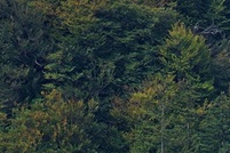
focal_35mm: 1341
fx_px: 8567
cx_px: 486
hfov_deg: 1.5
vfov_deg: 1.0
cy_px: 448
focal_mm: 150
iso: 100
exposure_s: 1/320
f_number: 5
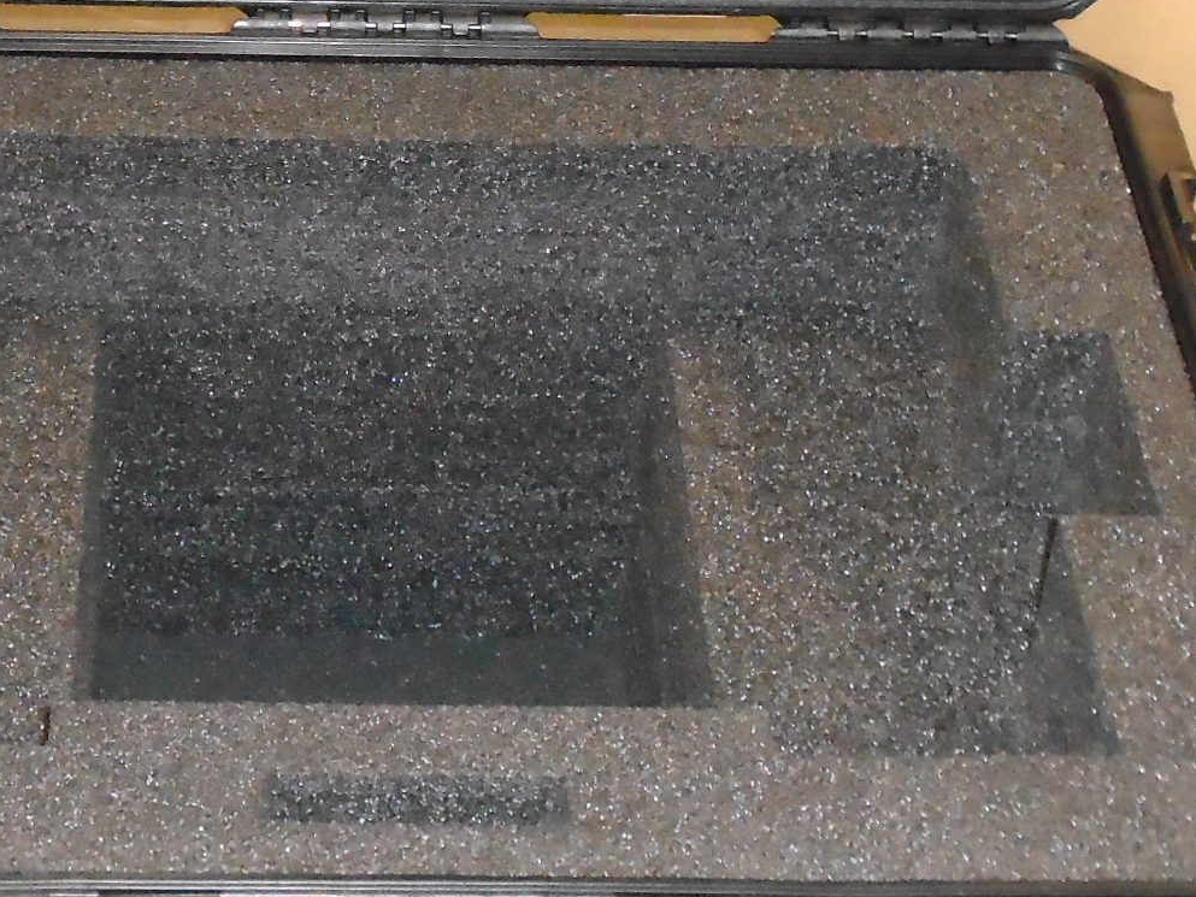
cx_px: 394
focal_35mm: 94
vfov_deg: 15.5
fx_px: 3248
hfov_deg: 20.8
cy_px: 7
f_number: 3.8
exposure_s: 1/40
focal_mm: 6.4
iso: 800
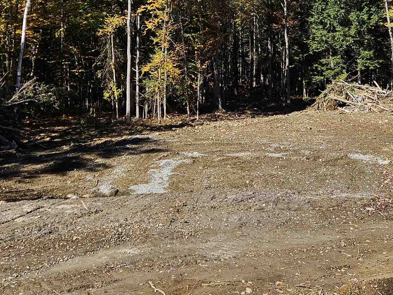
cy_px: -51
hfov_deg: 32.6
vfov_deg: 22.9
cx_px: 226
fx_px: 670
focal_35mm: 59
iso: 25
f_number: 1.8
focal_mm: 5.4
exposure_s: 1/1395
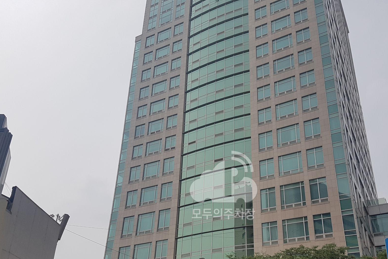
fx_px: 377
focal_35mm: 35
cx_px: 226
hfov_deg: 54.2
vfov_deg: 37.1
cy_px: 188
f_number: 1.7
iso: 50
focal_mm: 4.2
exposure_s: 1/4528
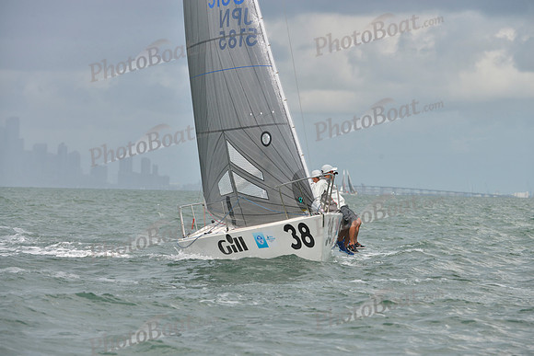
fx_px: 3264
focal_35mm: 220
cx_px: 267
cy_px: 178
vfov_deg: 6.2
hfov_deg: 9.4
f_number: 9
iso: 400
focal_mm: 220
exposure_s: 1/1250
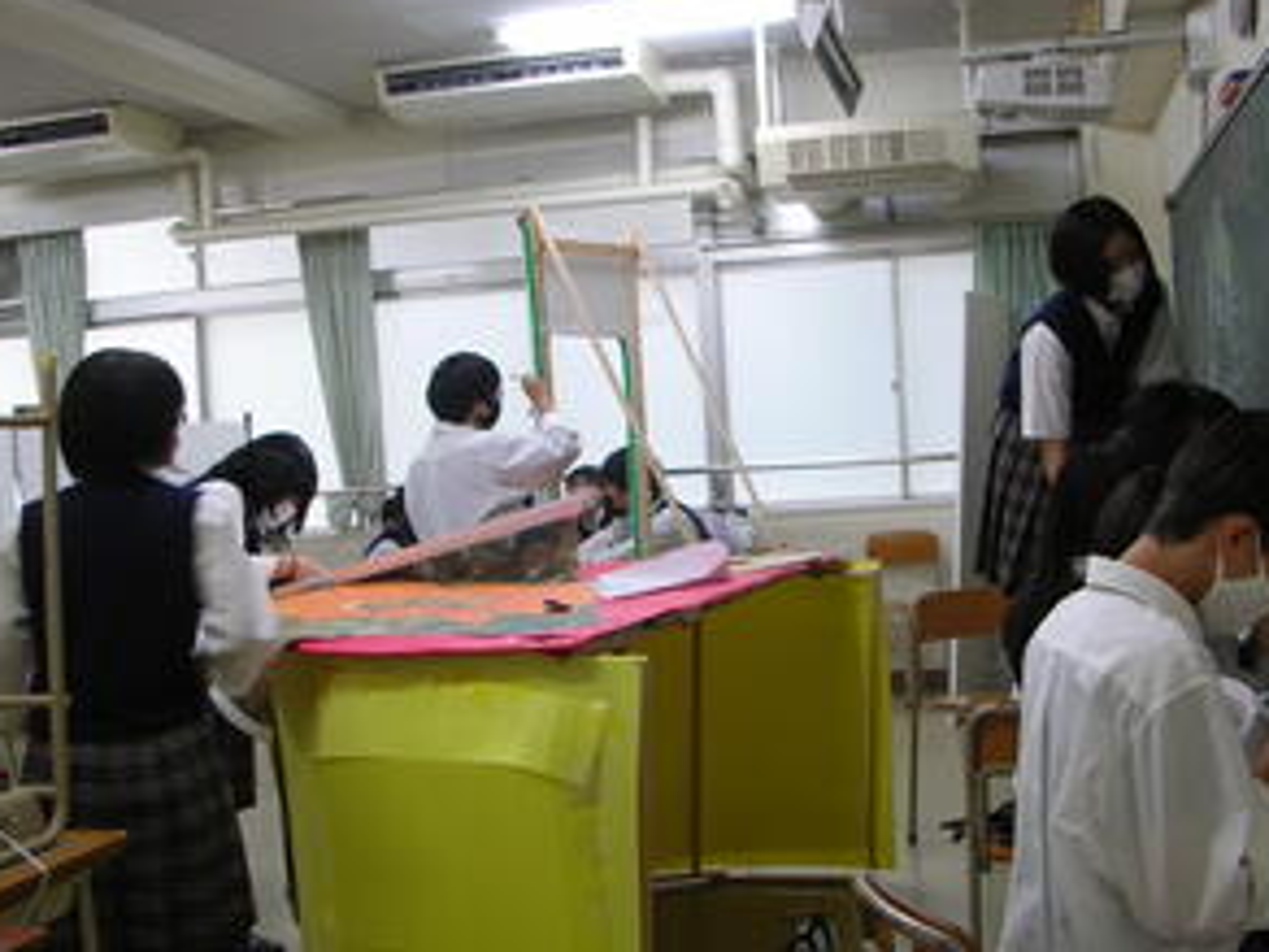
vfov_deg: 30.2
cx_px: 648
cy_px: 561
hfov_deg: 39.7
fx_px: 1760
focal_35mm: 48
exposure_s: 1/14.6
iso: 50
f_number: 2.8
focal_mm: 5.8
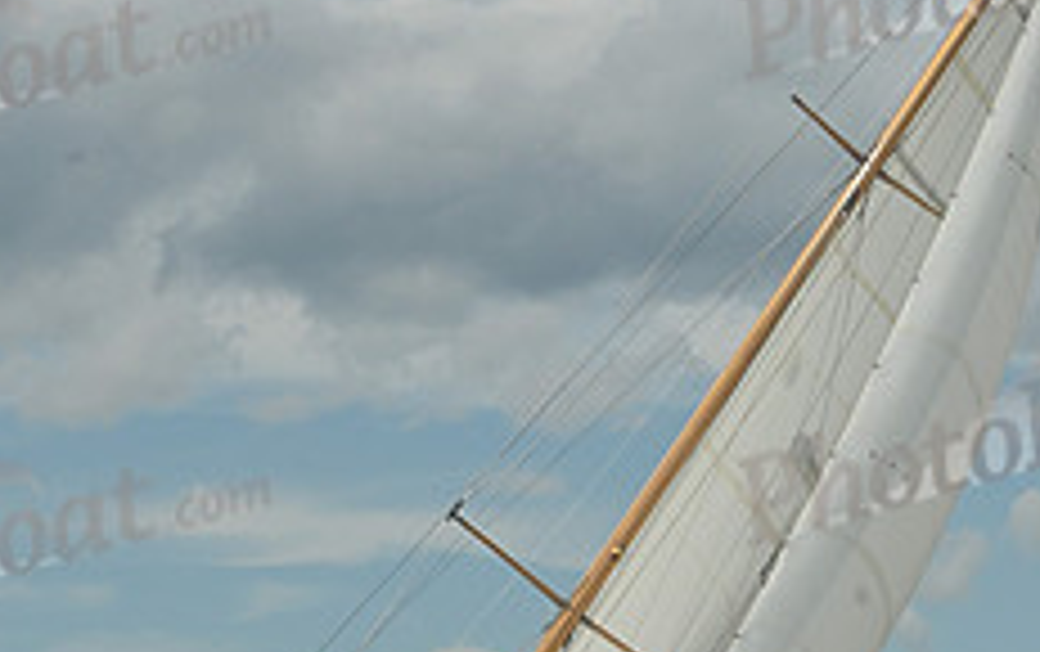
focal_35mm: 179
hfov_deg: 11.7
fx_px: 5080
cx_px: 506
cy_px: 261
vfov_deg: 7.4
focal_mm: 70
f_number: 13
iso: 320
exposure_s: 1/1250
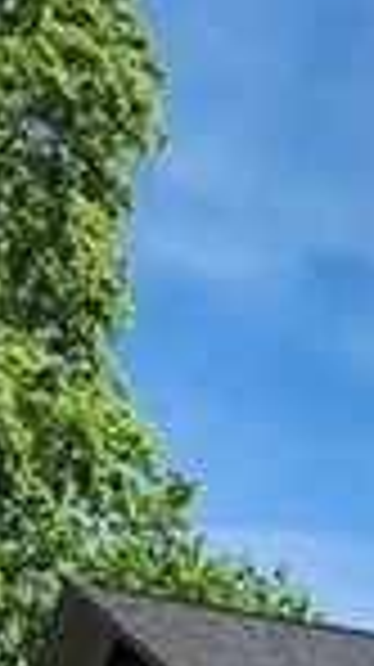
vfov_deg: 16.0
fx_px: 1997
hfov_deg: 10.2
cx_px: 613
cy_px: 1204
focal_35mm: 113
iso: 12
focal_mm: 6.4
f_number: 1.8
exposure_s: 1/1070
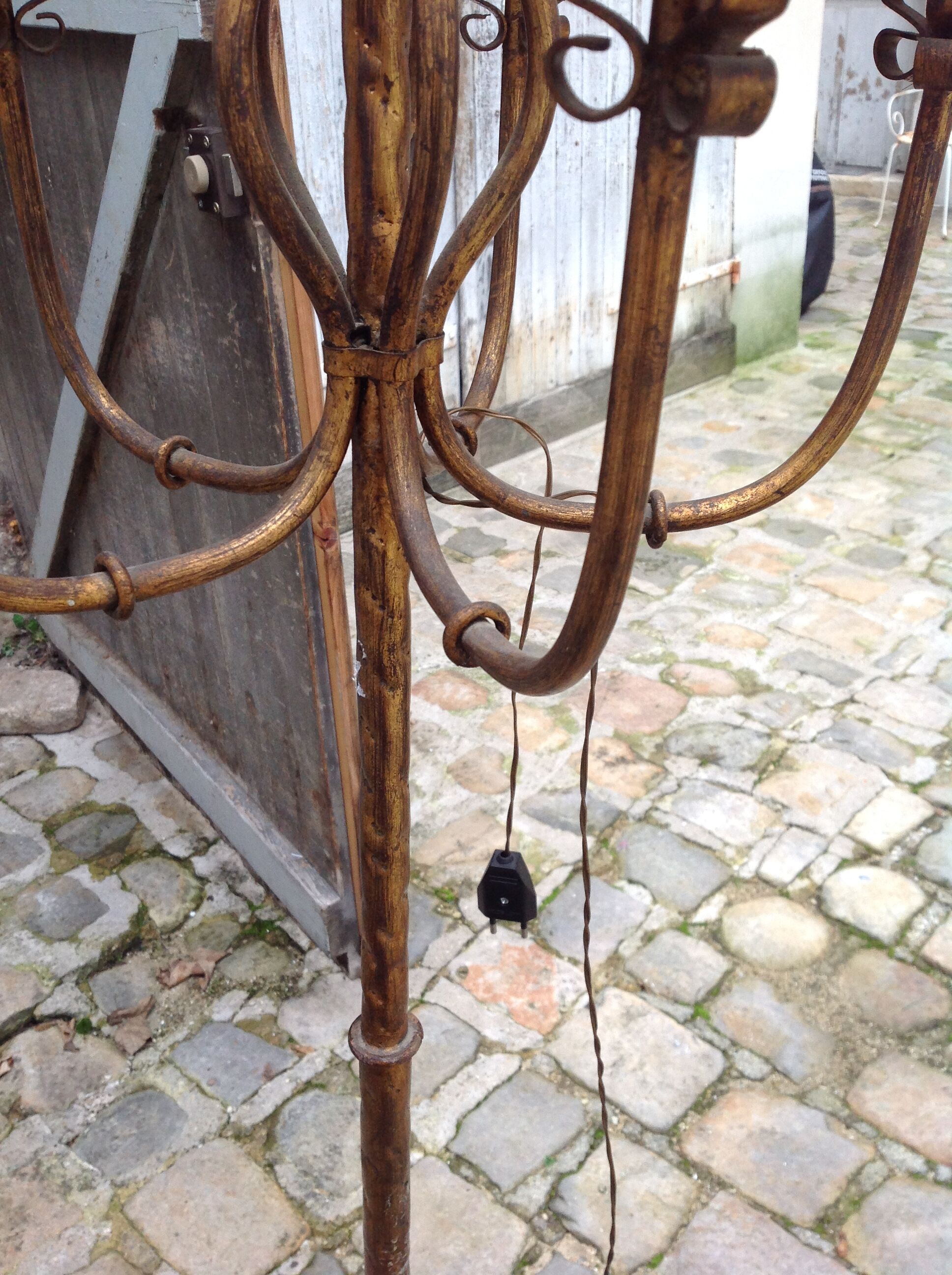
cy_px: 638
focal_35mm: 35
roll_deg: +2.8
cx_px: 476
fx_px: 1287
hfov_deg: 40.6
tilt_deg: -28.0
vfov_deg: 52.7
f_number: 2.4
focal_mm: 4.28
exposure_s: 1/120
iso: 100
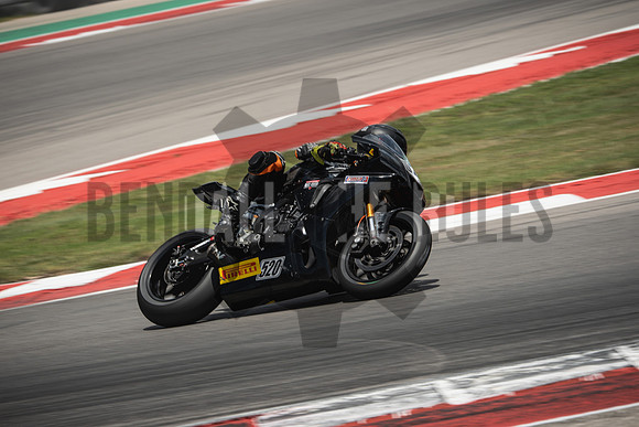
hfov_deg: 6.9
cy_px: 214
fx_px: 5326
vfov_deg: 4.6
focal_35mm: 300
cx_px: 320
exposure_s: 1/250
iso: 125
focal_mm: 200
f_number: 8
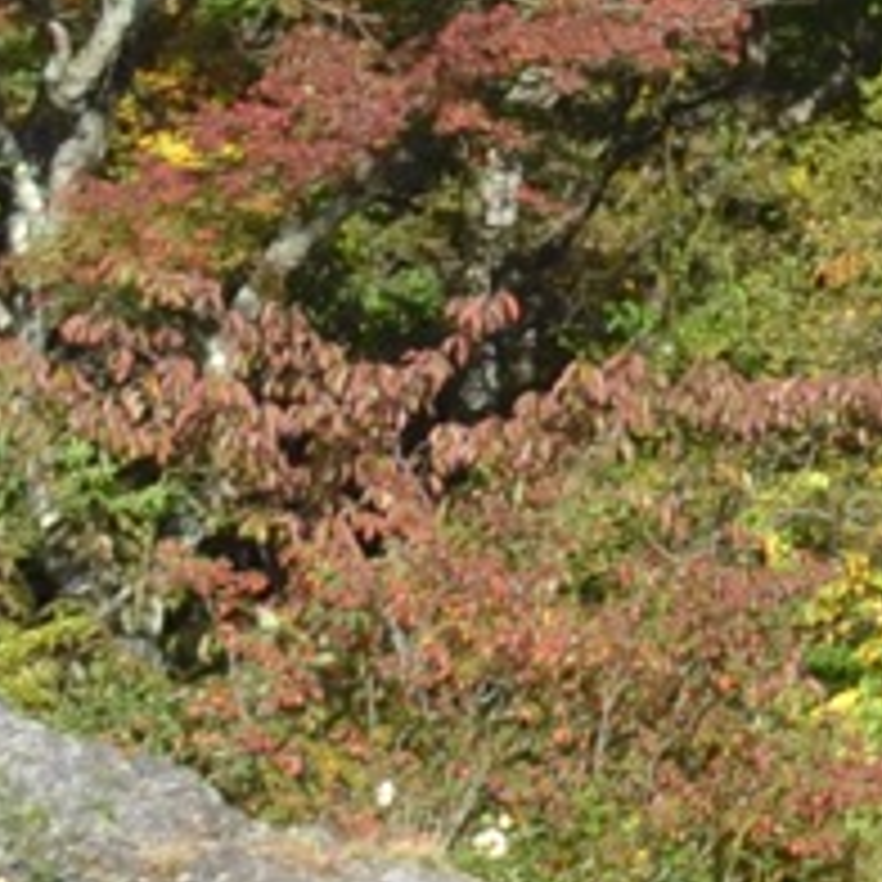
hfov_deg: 5.7
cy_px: -1109
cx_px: 2259
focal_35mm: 293
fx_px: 8446
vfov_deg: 5.8
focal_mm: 22
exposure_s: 1/200
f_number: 7.1
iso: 100
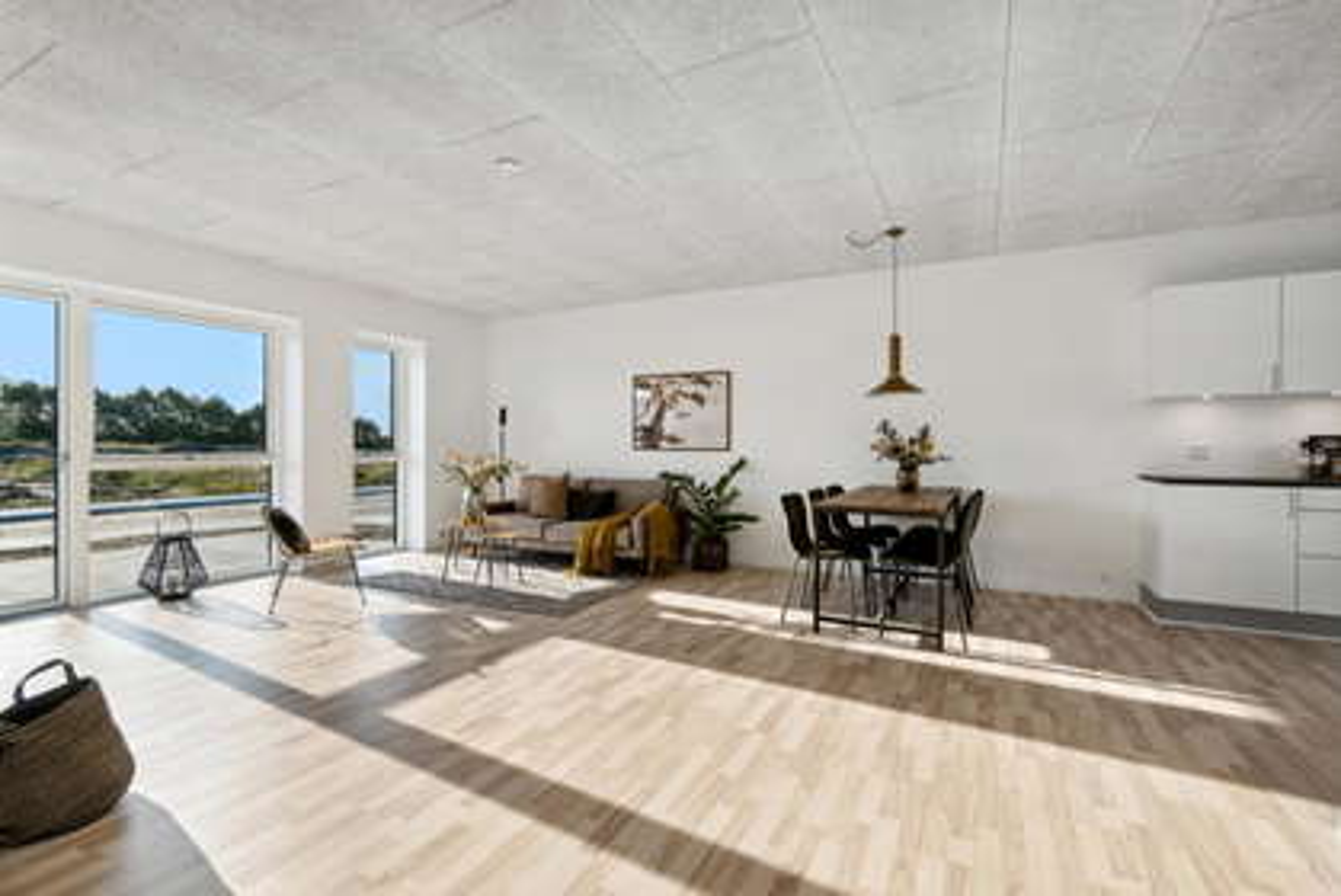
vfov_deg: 77.4
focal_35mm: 15
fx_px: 559
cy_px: 448
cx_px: 670
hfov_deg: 100.4
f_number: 8
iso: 200
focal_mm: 10
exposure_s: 1/250
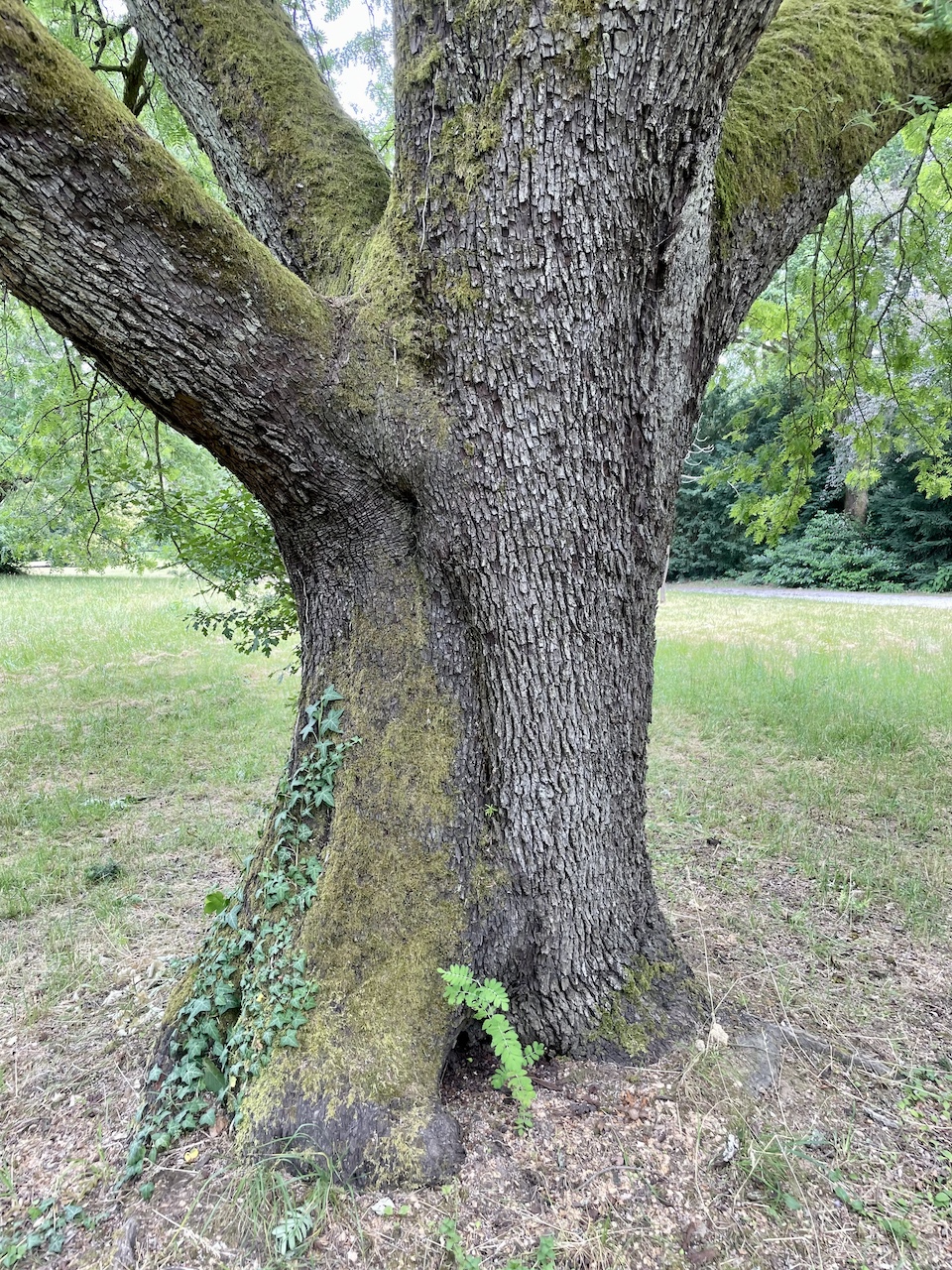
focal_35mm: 26
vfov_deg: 67.3
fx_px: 953
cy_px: 635
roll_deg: +1.6
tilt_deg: -7.7
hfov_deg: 53.1
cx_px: 476
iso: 50
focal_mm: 4.2
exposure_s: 1/121
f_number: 1.6
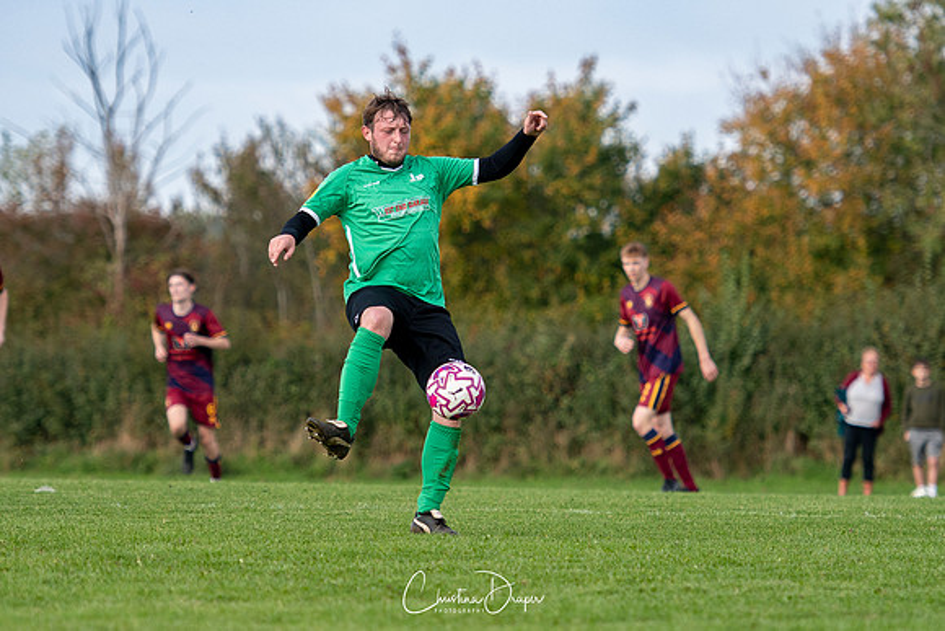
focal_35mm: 277
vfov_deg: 5.0
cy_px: 272
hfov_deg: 7.4
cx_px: 474
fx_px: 7267
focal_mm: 145
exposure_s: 1/2500
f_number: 2.8
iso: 320
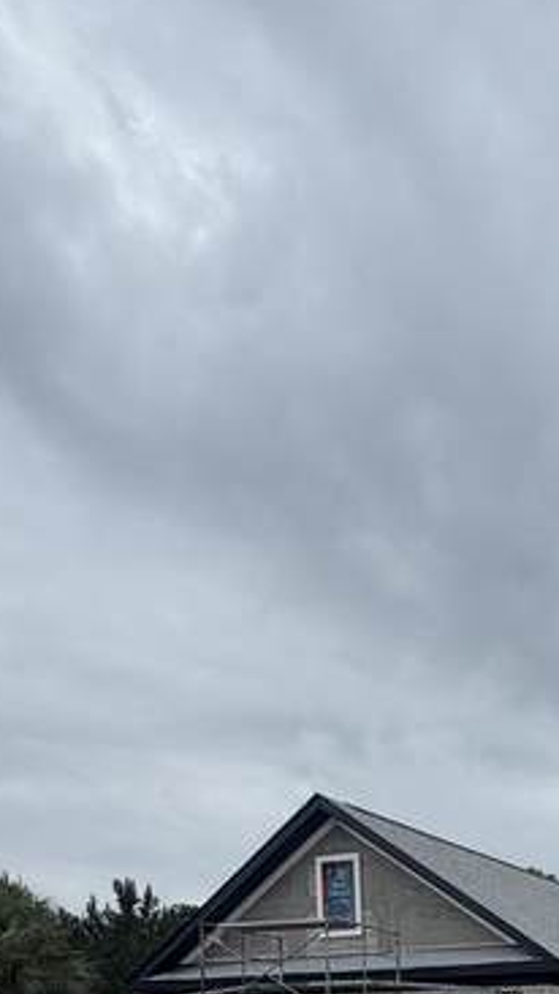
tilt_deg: -3.4
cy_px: 1157
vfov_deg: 38.9
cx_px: 784
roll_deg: +1.3
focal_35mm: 40
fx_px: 1054
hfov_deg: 24.6
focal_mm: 2.22
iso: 20
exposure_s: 1/1312
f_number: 2.2
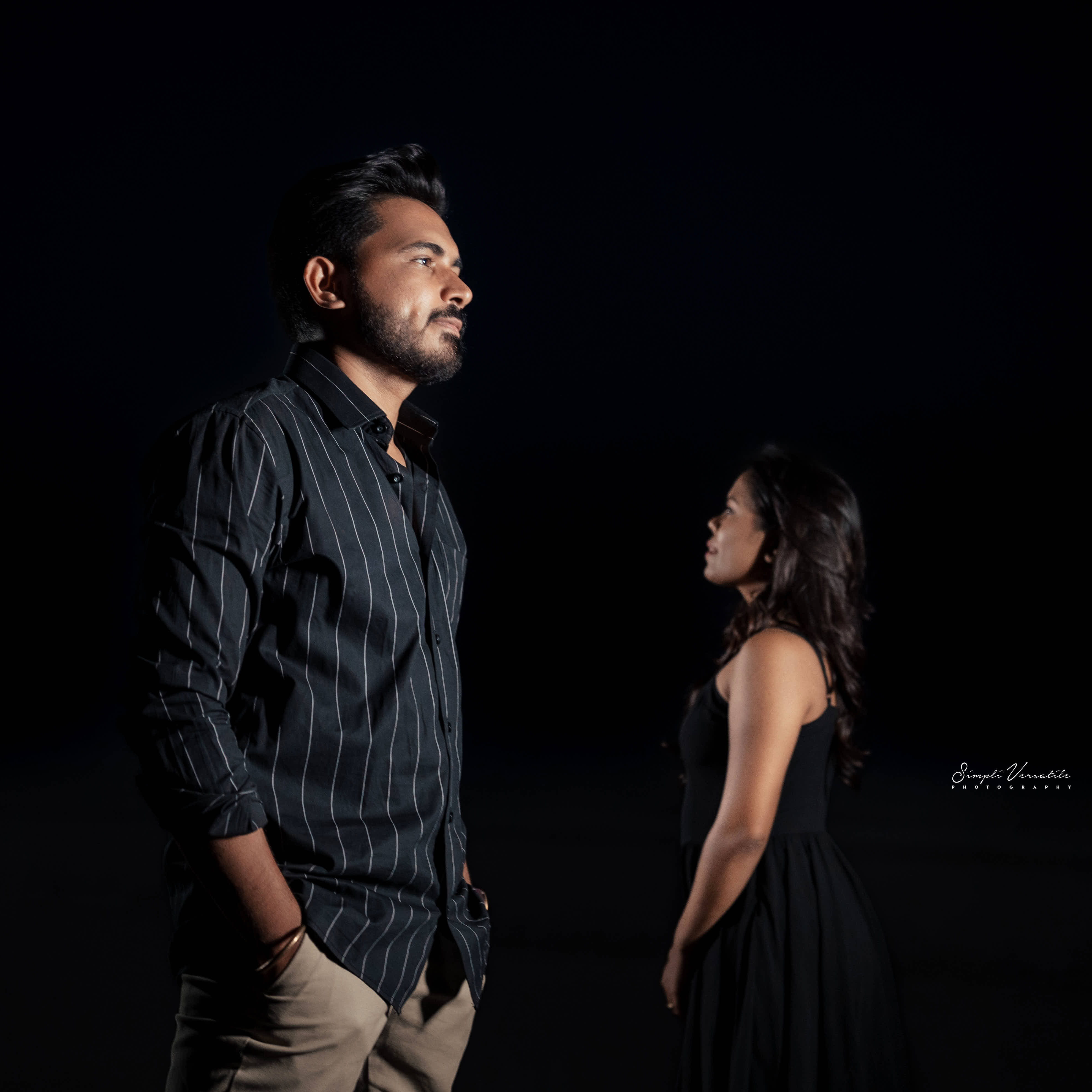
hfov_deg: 37.1
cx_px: 353
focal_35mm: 45
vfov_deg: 37.6
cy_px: 544
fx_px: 1606
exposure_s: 1/80
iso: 1000
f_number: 2
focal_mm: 35
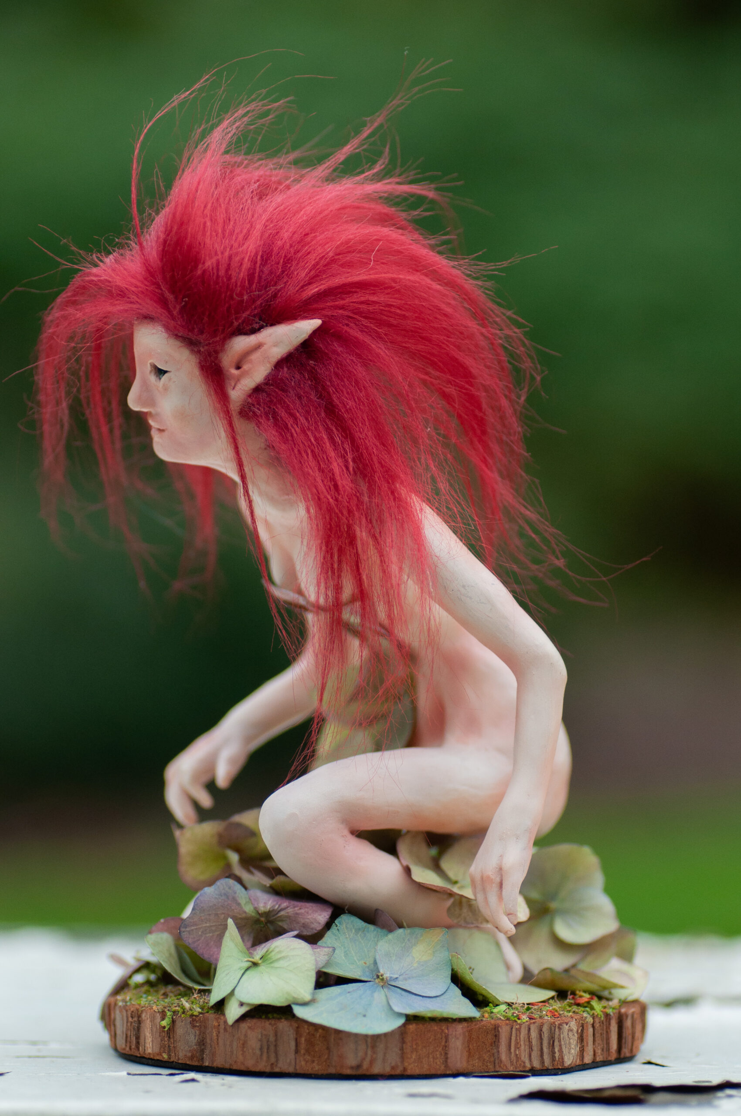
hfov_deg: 10.1
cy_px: 558
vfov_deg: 15.2
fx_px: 4179
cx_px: 370
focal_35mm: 135
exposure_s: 1/2500
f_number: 3.5
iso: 640
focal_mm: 90
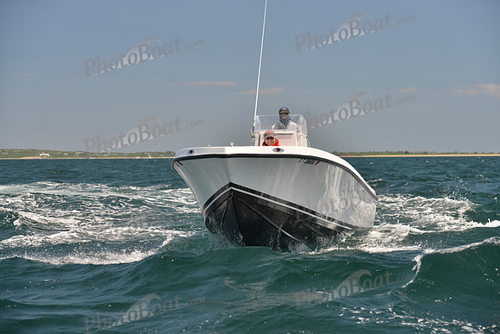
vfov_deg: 14.0
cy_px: 167
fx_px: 1361
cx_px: 250
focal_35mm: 98
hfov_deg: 20.8
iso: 400
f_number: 5.6
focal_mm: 98
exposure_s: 1/800
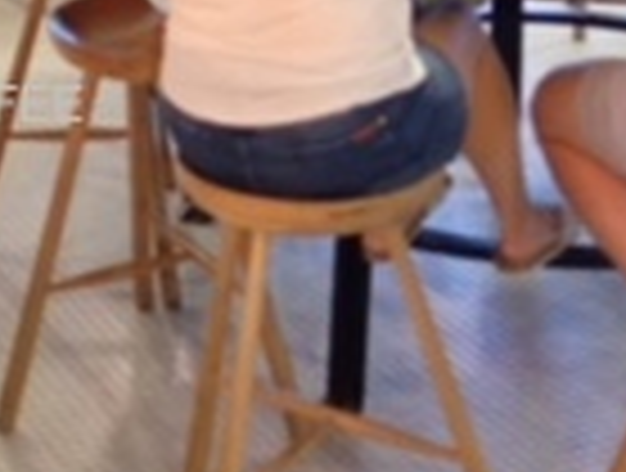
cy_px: -297
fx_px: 1922
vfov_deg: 13.0
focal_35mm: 106
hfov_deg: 18.2
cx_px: 41
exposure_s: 1/100
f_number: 1.4
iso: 1600
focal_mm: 16
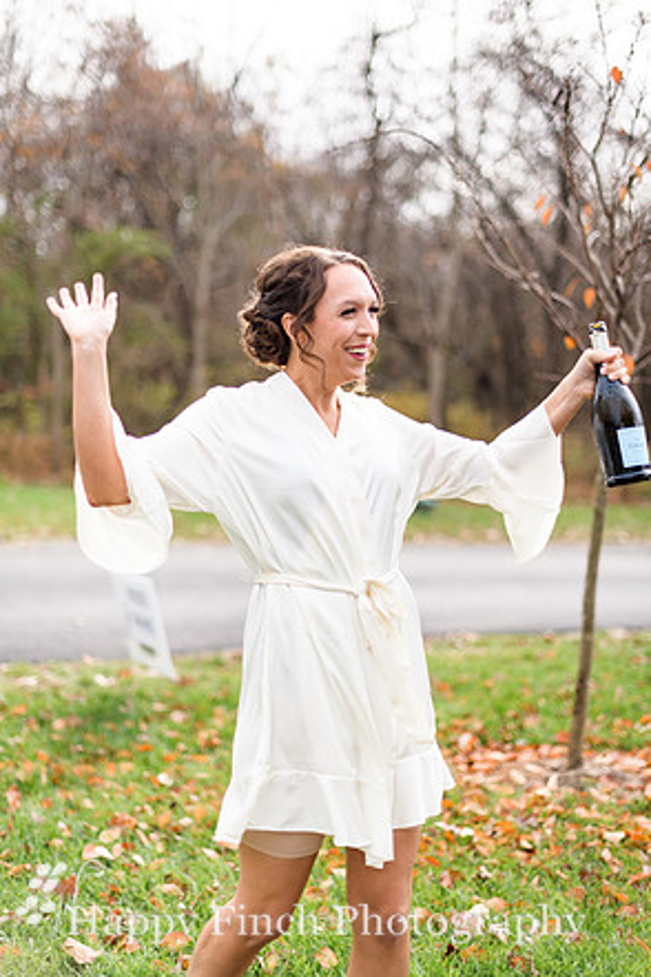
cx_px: 323
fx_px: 1383
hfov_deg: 26.5
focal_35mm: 51
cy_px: 481
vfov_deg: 38.9
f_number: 1.8
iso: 400
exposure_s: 1/2500
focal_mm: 50
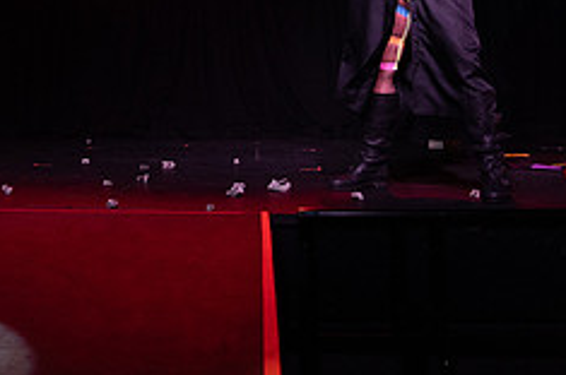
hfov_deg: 32.4
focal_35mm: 61
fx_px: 958
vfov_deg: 20.6
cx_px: 154
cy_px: -84
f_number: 4
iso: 6400
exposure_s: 1/200
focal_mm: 24
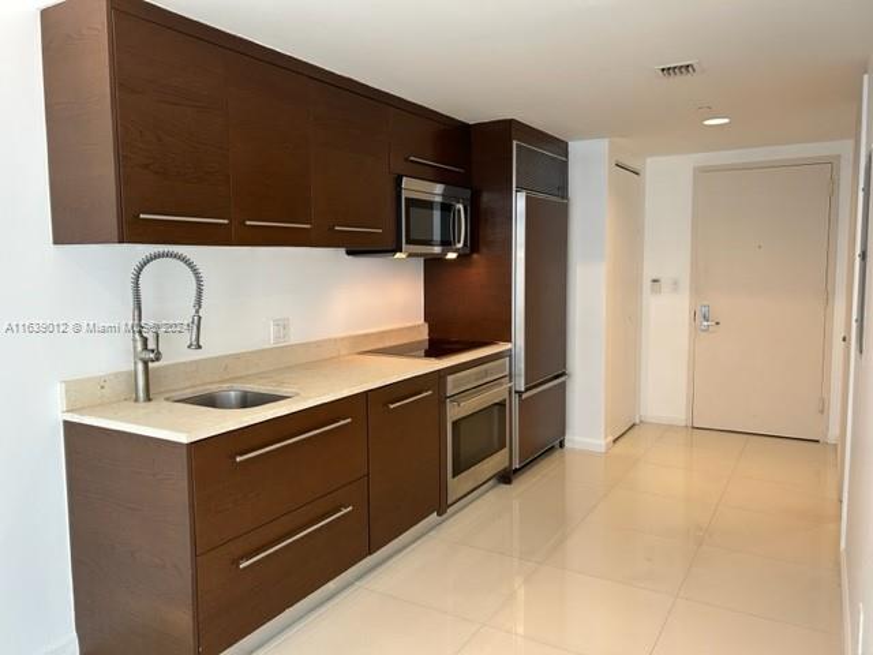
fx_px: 656
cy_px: 328
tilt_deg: -3.6
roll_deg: +0.8
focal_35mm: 26
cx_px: 436
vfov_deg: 53.1
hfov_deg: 67.3
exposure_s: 1/120
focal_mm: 5.7
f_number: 1.5
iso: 125
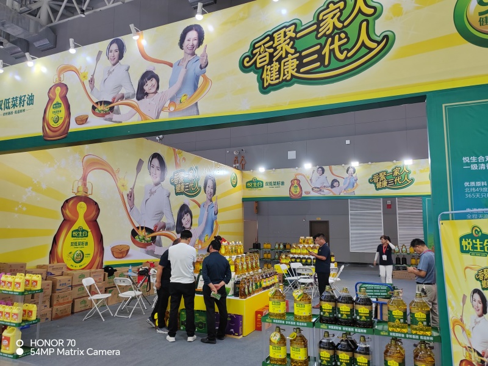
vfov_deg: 51.4
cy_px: 183
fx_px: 381
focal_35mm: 27
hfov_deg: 65.3
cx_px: 244
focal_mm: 5.52
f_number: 1.9
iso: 250
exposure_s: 1/100
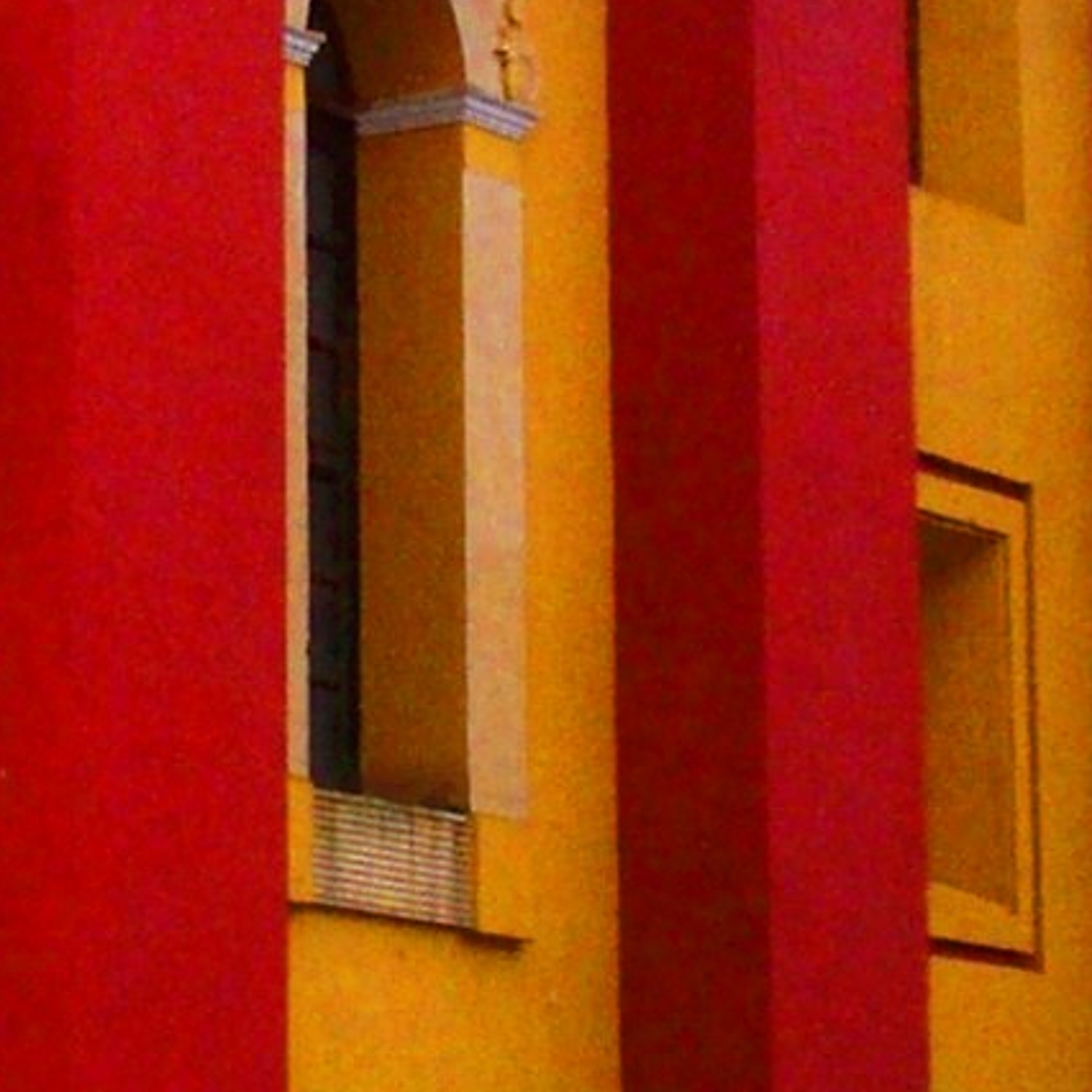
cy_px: 233
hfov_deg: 10.0
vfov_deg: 10.1
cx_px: -241
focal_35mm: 172
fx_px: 6139
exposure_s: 1/557
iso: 100
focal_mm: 5.9
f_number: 4.5
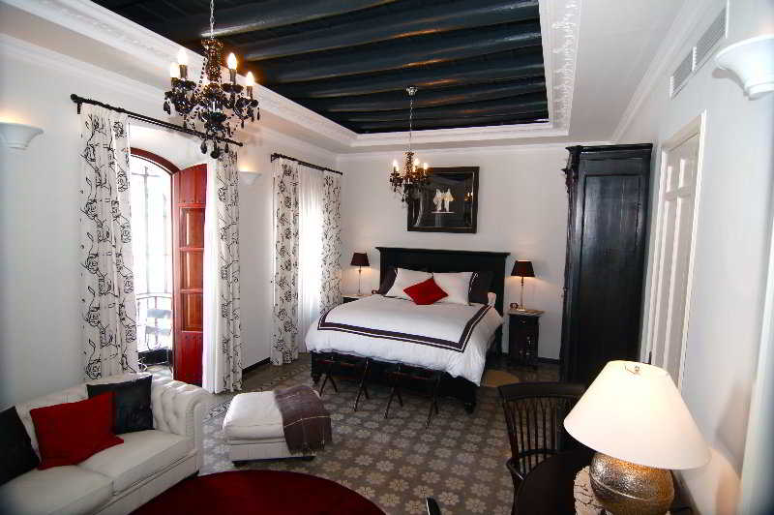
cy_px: 258
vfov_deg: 67.3
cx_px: 387
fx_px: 387
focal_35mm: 18
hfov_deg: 90.0
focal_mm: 12
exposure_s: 1/160
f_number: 4
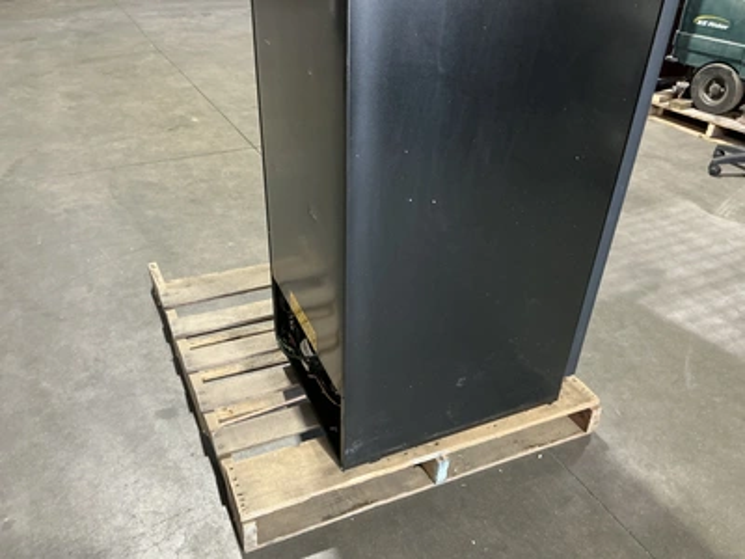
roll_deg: -3.4
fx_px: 603
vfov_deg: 49.7
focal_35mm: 28
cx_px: 372
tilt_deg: -32.2
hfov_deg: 63.4
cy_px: 280
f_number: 1.8
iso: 320
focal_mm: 3
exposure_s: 1/49
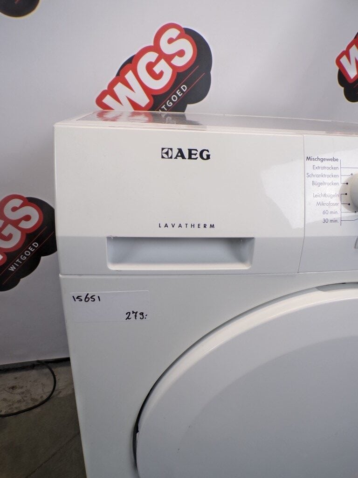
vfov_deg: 71.6
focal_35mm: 24
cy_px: 239
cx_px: 179
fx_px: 331
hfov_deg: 56.8
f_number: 3
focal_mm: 4.3
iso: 100
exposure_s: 1/38
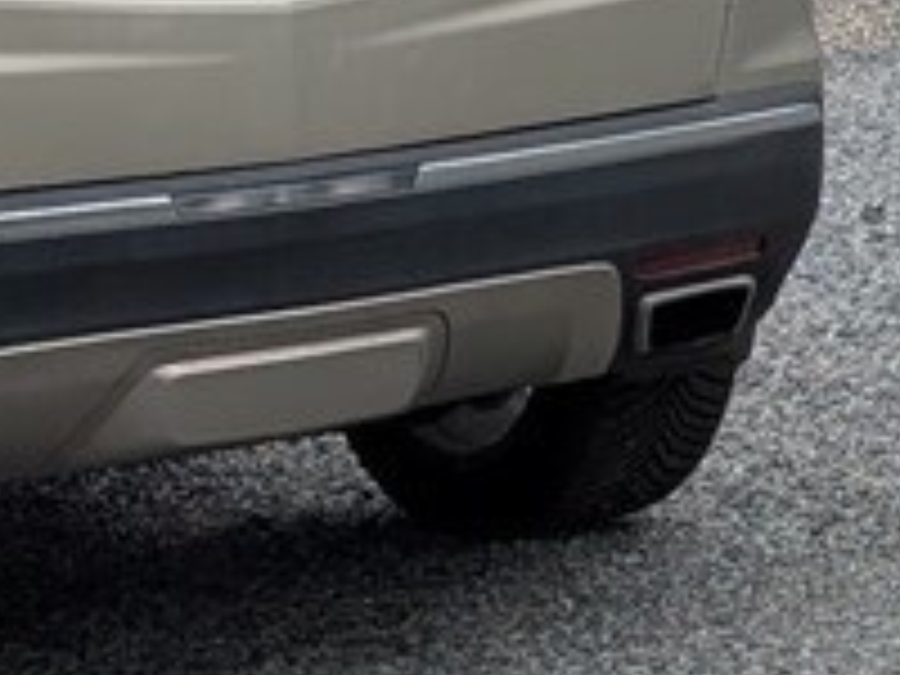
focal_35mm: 192
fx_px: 4992
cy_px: -272
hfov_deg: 8.6
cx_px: 2696
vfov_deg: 7.6
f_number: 1.68
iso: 24
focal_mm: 6.9
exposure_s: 1/638
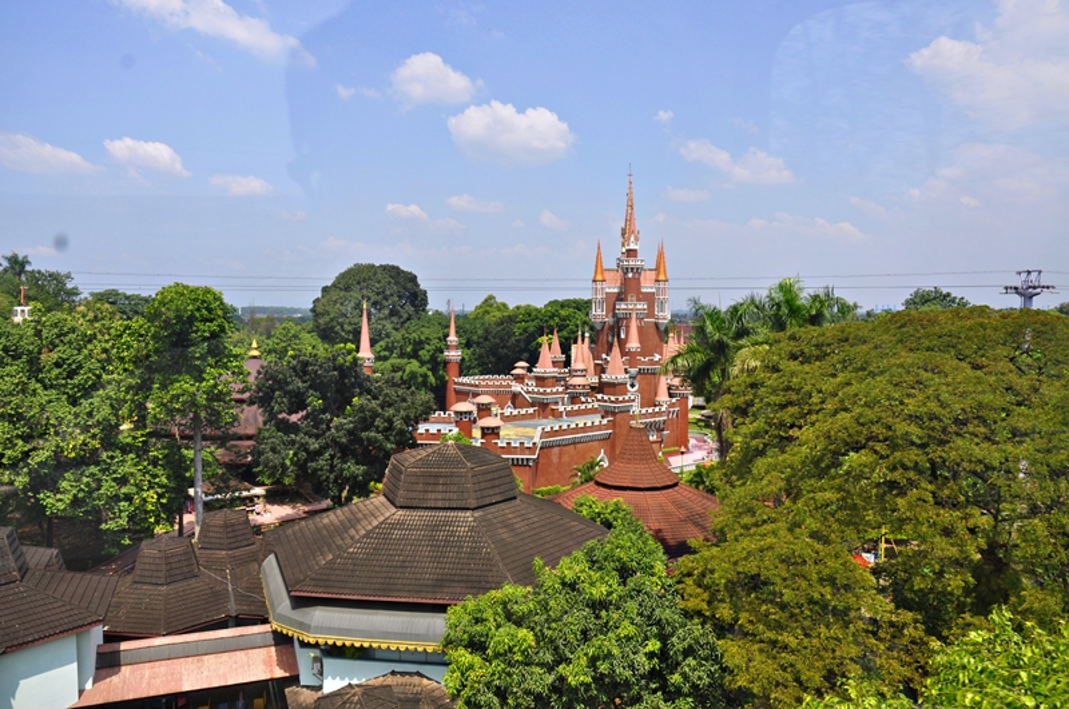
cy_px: 354
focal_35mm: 27
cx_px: 534
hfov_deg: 67.5
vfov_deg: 47.8
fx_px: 801
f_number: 10
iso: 200
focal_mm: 18
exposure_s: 1/320
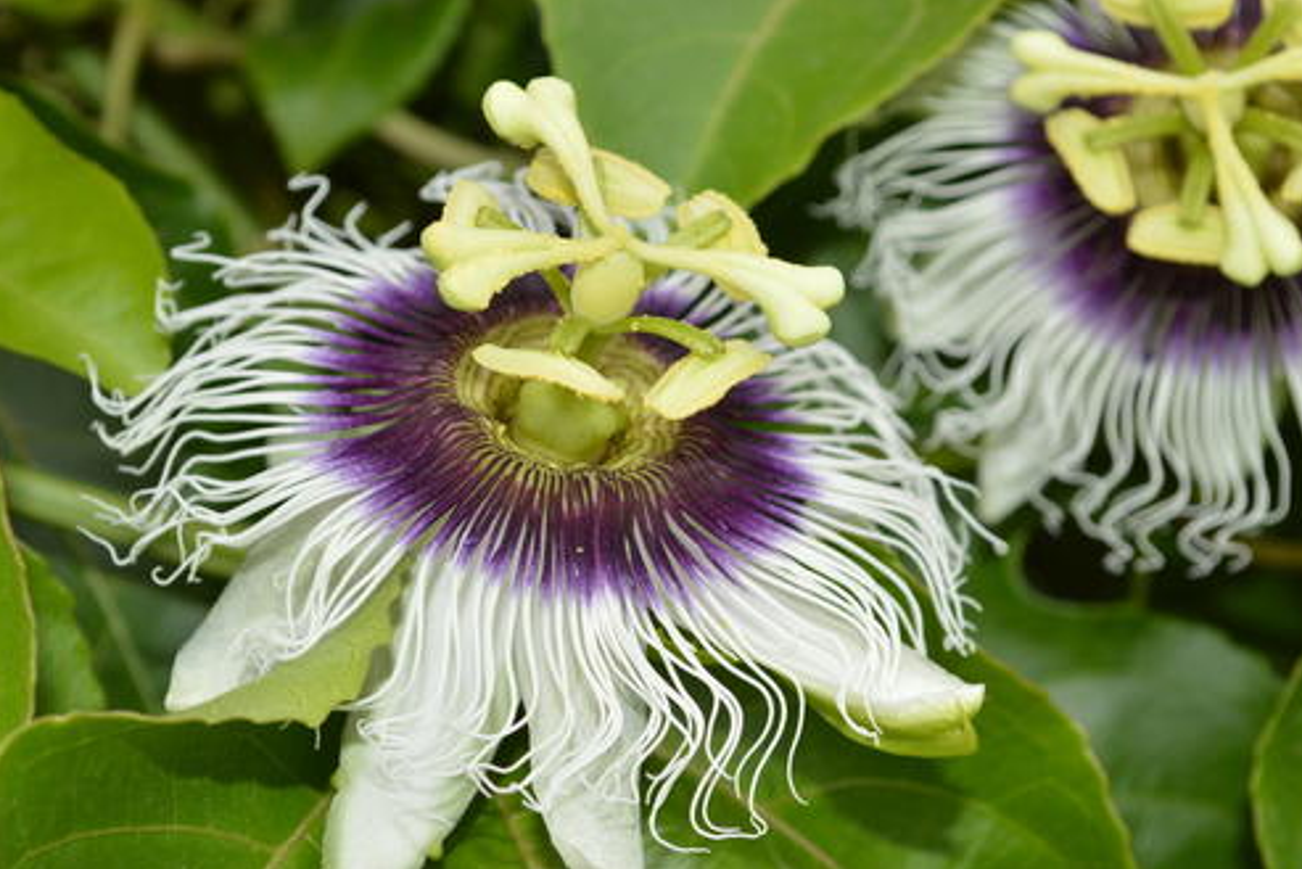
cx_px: 652
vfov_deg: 16.4
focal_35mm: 84
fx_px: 3021
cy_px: 433
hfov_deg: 24.3
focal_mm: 55
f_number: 9
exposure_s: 1/125
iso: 100
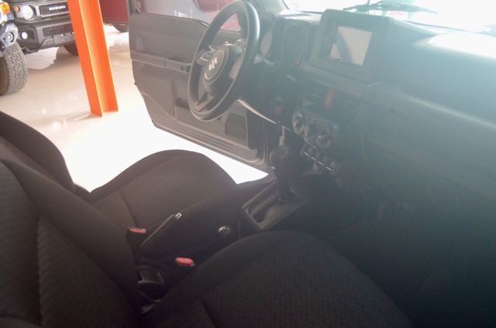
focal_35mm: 33
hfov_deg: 57.3
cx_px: 248
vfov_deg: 39.8
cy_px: 164
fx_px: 454
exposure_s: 1/30
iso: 1100
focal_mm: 22
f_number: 3.8
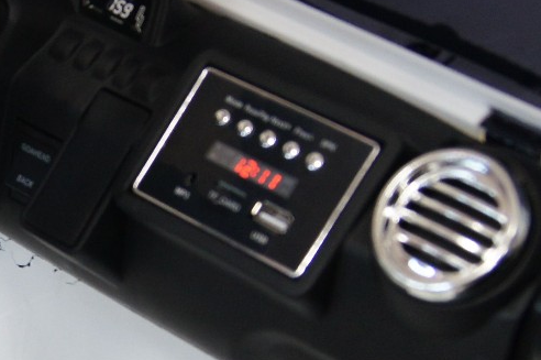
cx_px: -42
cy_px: 219
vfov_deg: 11.5
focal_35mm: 119
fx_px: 1786
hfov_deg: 16.7
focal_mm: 24
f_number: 4
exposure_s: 1/40
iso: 800
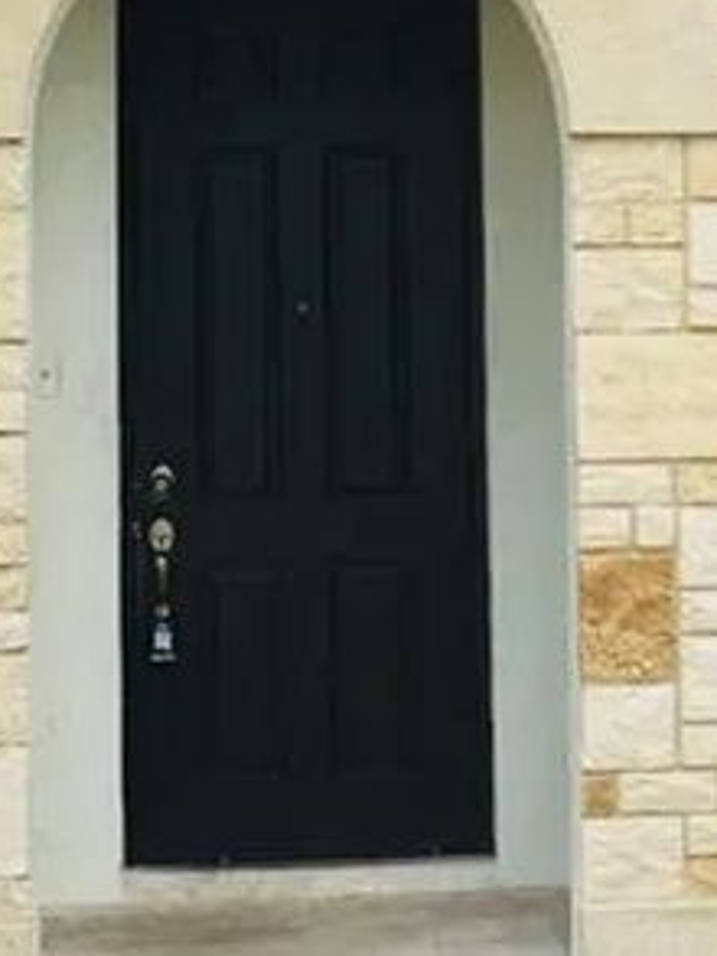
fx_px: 3726
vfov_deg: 14.5
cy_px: 214
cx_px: 658
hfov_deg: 10.9
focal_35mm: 135
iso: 25
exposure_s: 1/601
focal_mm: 4.15
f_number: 2.2
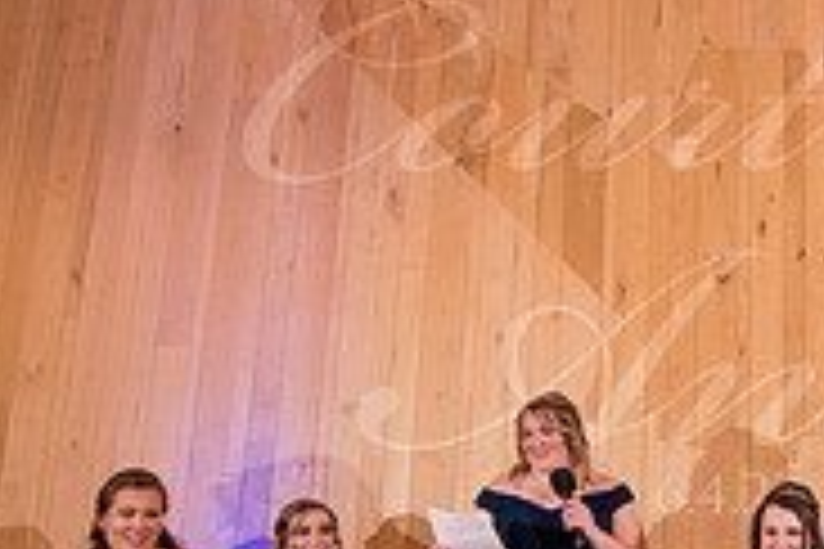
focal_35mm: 54
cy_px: 322
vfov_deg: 25.0
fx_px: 1236
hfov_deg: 34.4
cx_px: 770
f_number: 5
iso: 1000
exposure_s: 1/200
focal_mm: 17
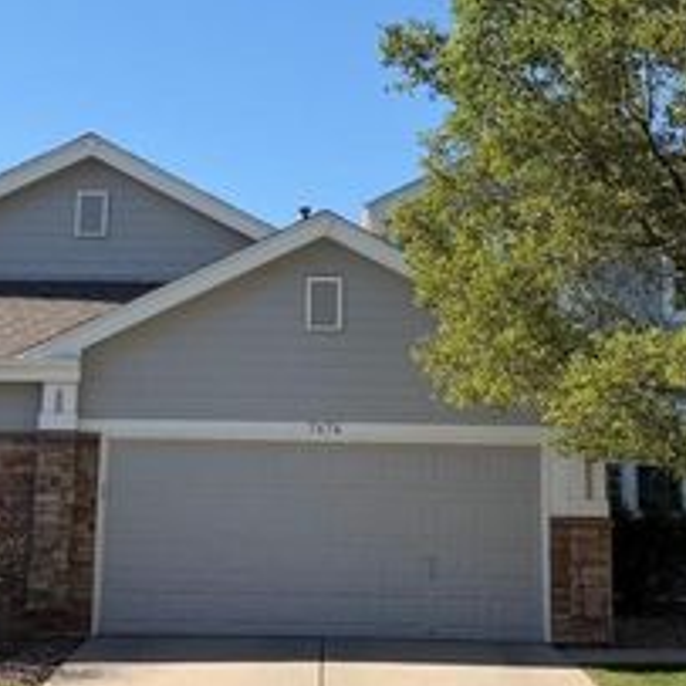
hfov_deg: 27.7
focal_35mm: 62
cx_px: 324
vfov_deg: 27.6
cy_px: 259
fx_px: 1390
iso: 80
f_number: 1.78
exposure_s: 1/3759
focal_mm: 6.76
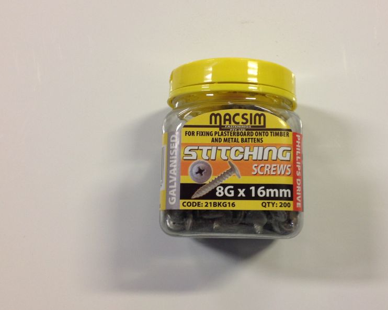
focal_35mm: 46
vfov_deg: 32.7
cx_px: 220
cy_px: 162
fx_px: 528
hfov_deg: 40.3
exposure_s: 1/17
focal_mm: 4.28
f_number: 2.4
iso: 80
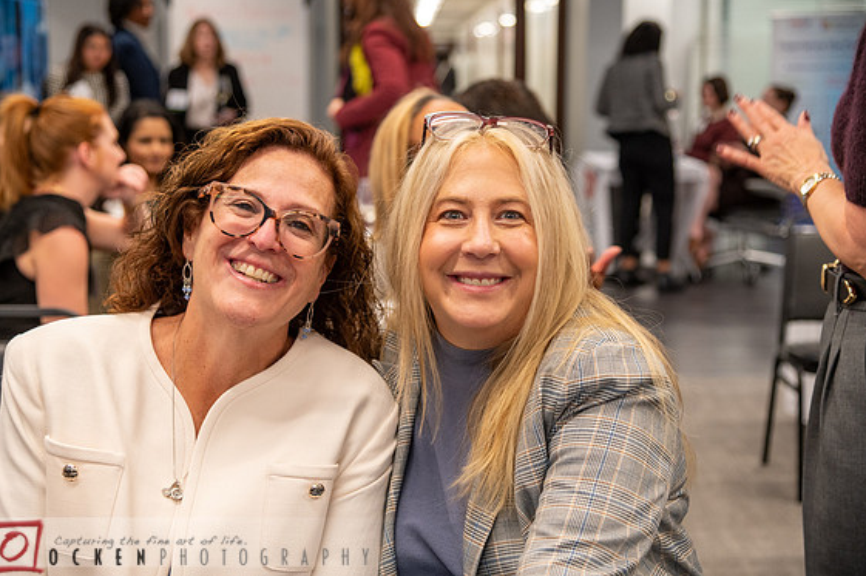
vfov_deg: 22.6
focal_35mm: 60
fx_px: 1442
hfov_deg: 33.4
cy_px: 280
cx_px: 423
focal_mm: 58
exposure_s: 1/125
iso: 1600
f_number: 4
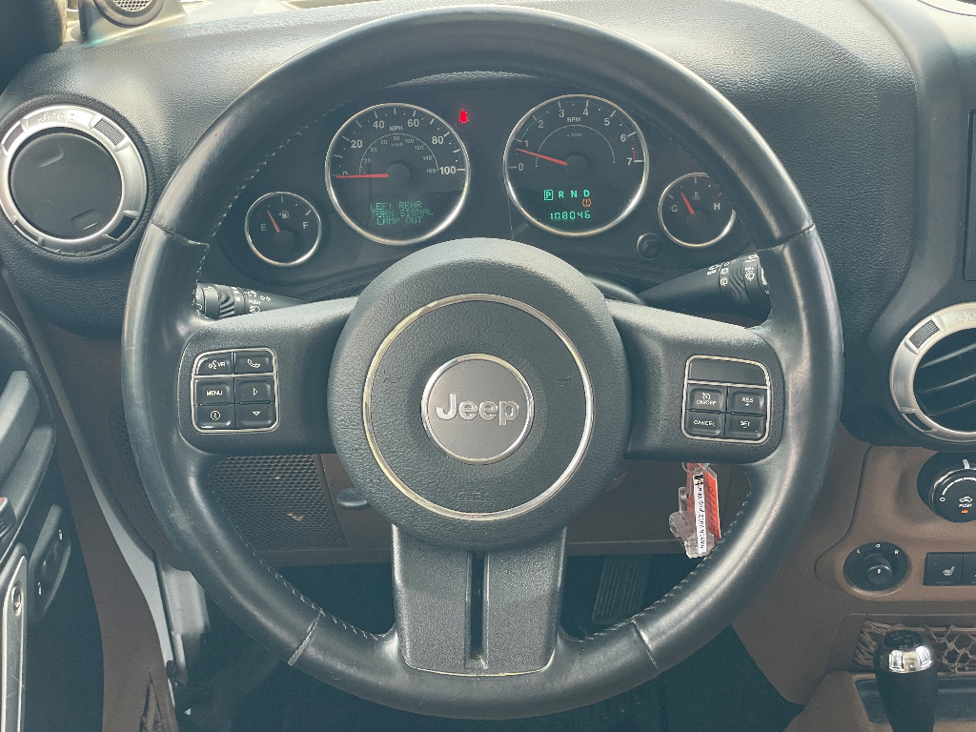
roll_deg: +1.6
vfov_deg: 28.0
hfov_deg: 36.8
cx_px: 488
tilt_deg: -32.7
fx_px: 1466
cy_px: 366
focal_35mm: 52
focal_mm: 6
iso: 100
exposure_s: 1/99
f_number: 2
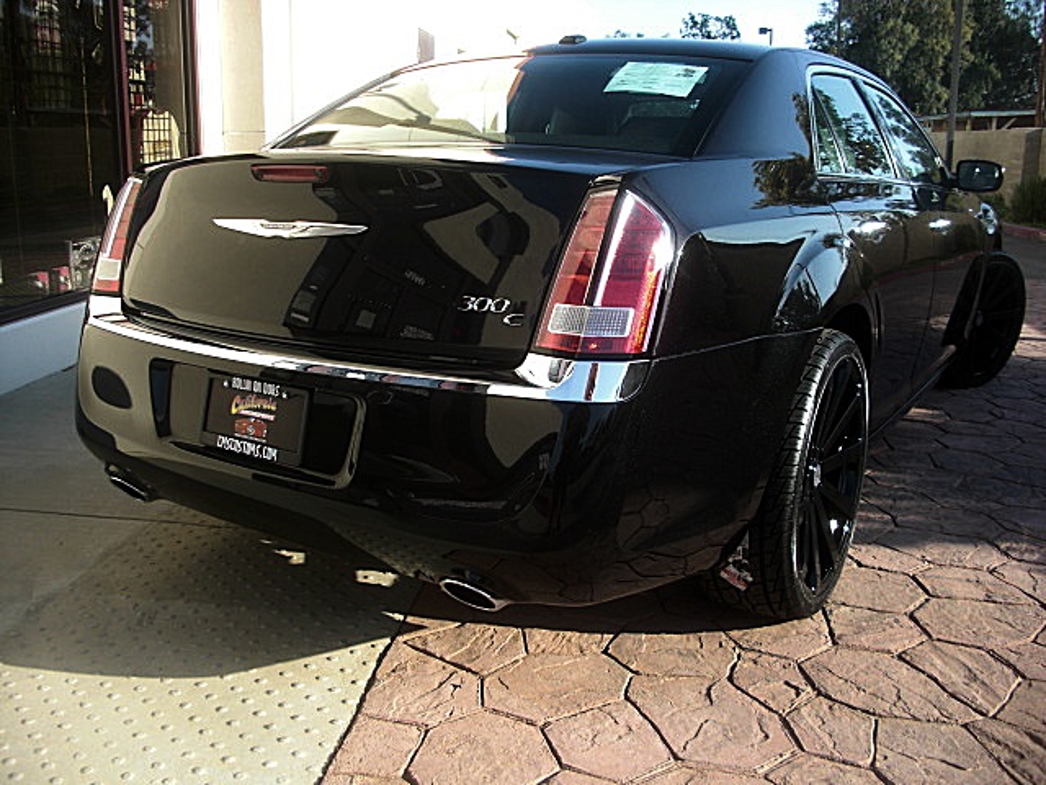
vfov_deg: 39.7
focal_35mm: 36
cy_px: 392
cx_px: 523
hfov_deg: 51.4
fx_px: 1088
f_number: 2.8
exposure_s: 1/250
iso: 50
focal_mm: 6.3
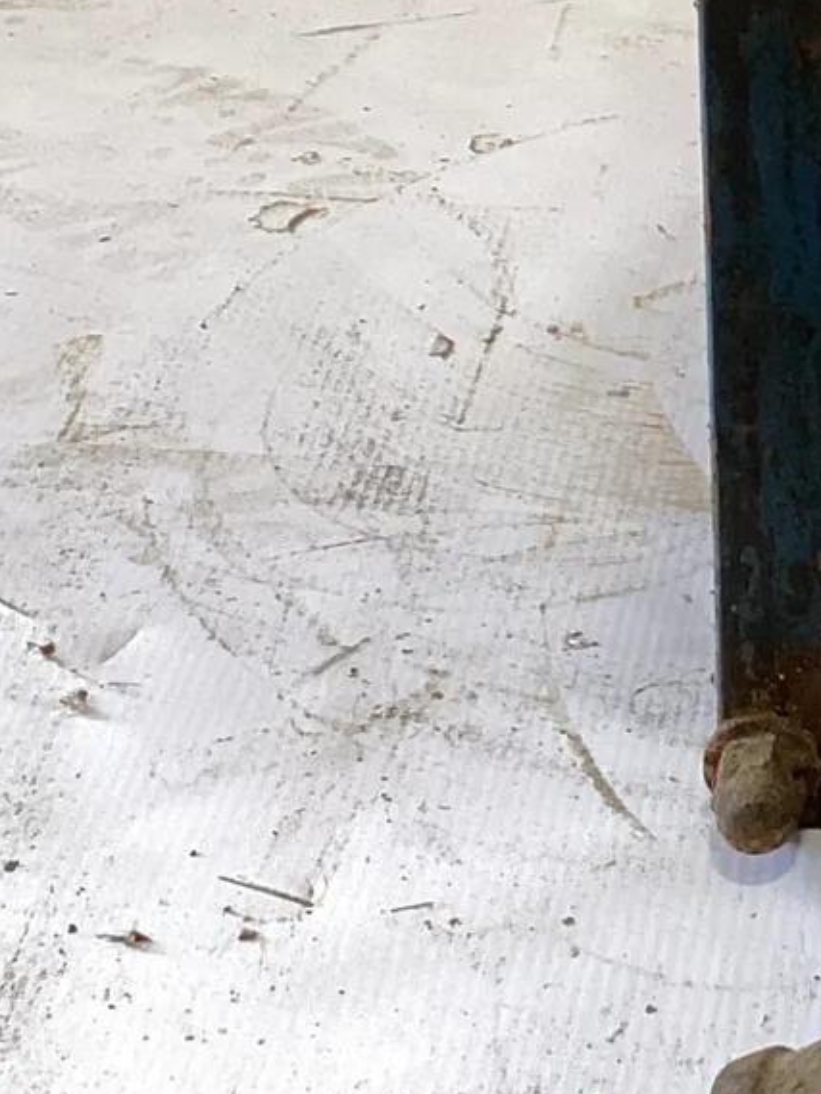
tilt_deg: -23.7
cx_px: 1009
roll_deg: +1.4
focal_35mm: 109
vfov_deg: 17.6
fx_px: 3446
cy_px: -4
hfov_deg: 13.2
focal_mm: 3.3
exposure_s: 1/50
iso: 100
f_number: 2.4
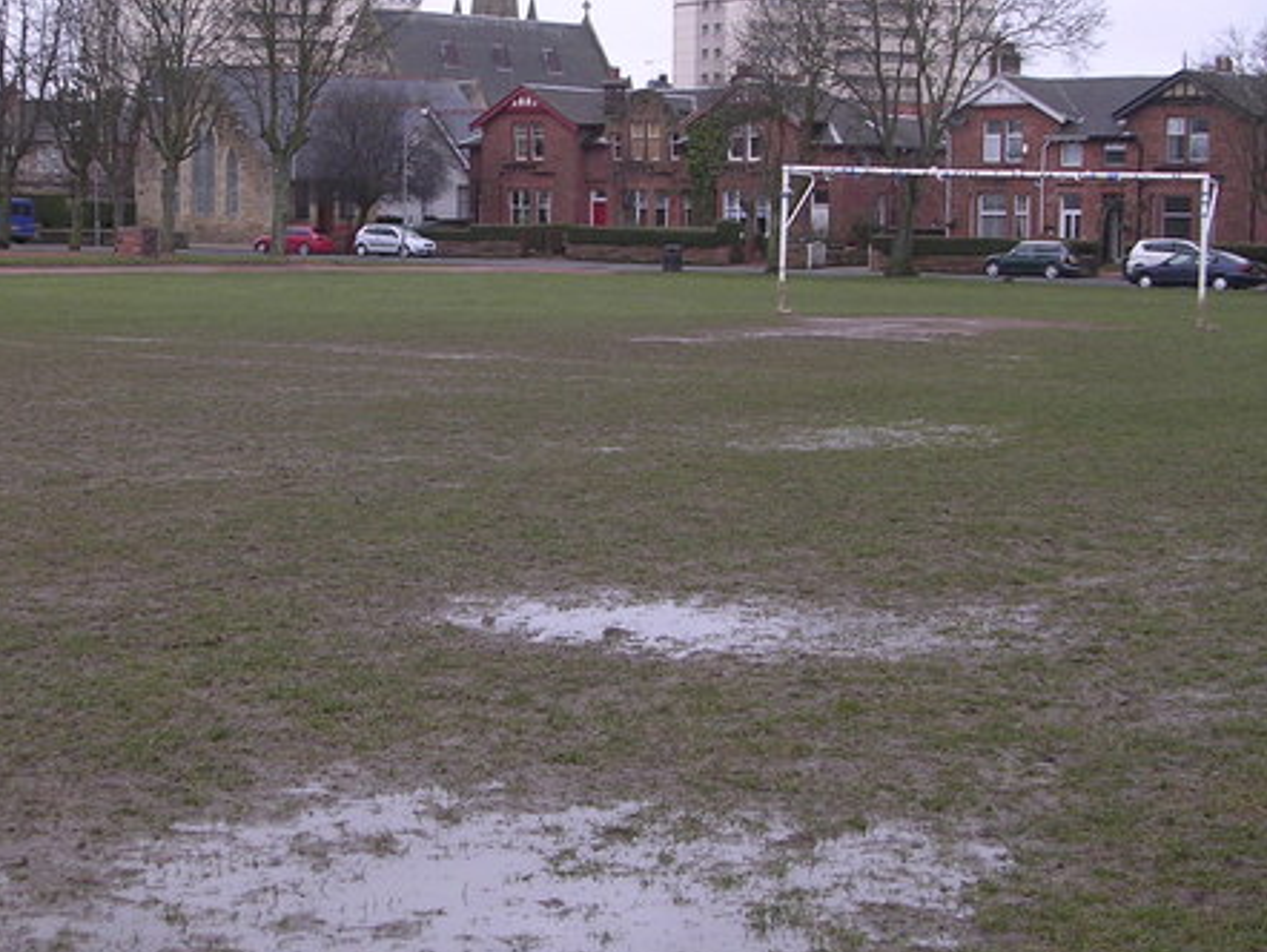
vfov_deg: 18.2
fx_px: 2966
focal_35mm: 81
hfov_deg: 24.0
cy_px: 401
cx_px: 401
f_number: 3.3
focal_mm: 8.5
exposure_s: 1/61.5
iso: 100
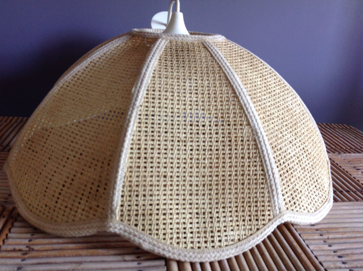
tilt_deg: -19.5
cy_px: 136
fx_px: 366
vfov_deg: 40.6
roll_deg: -3.6
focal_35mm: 35
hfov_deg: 52.7
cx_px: 182
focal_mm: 4.28
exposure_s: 1/15
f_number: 2.4
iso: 100
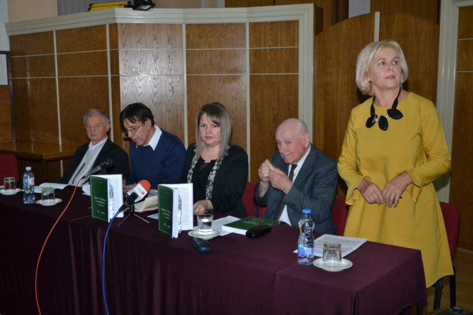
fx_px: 512
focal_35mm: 39
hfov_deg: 49.6
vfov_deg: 34.2
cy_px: 158
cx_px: 236
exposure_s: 1/60
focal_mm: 26
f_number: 6.3
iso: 800
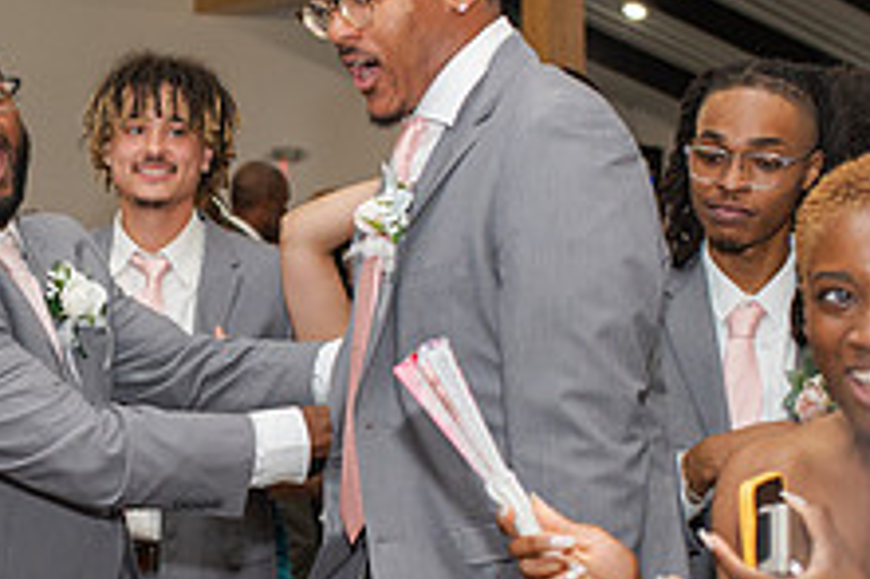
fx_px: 2222
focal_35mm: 92
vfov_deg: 14.8
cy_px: 394
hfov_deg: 21.7
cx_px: 91
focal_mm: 35
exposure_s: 1/200
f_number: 3.2
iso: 800
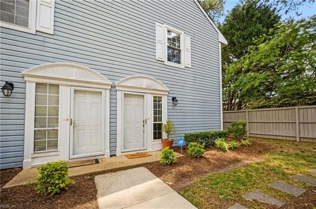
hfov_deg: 106.4
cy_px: 104
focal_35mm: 14
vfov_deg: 83.0
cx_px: 158
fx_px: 118
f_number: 8
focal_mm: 9
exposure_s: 1/50
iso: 250
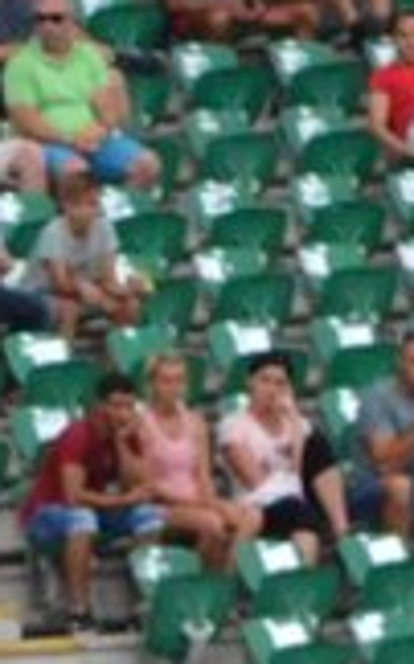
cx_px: -516
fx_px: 19473
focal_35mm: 1077
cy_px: 1199
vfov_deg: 1.9
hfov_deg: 1.2
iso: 1000
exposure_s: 1/800
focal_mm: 95
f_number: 7.1
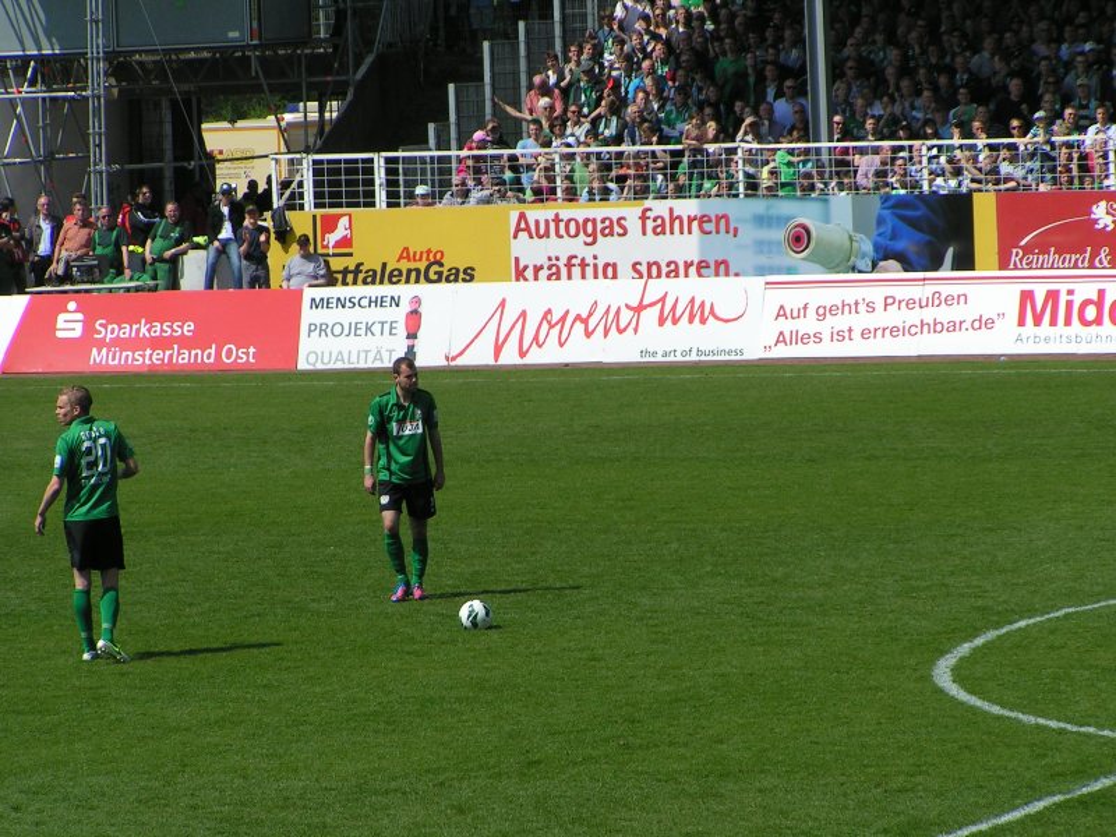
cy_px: 418
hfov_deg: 8.4
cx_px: 558
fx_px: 7609
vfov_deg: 6.3
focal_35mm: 236
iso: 50
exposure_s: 1/640
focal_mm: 36.1
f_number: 6.3
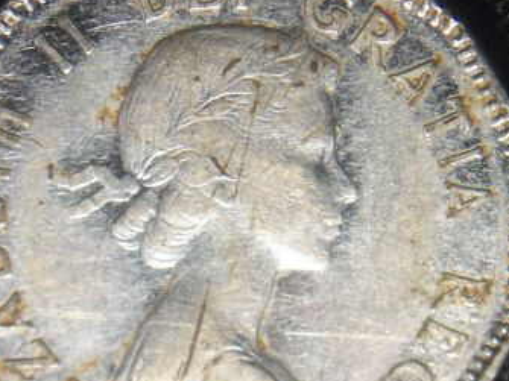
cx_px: 246
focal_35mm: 138
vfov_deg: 10.7
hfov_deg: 14.3
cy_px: 223
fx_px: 2028
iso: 402
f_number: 4.6
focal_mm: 13.7
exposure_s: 1/125
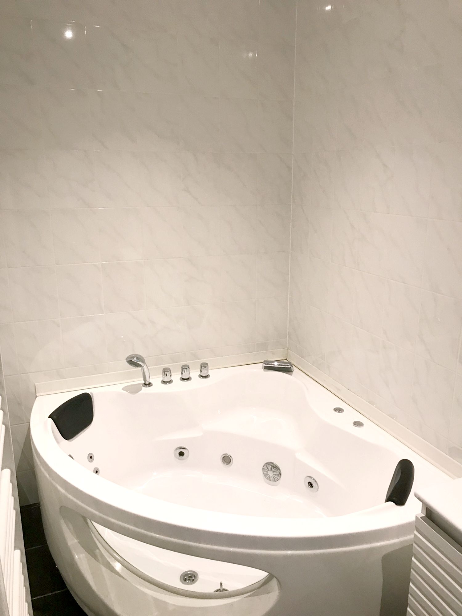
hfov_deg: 49.7
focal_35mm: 28
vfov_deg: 63.4
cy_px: 308
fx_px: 498
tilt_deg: -13.0
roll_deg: +0.3
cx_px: 231
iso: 40
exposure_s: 1/25
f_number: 1.8
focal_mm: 3.99
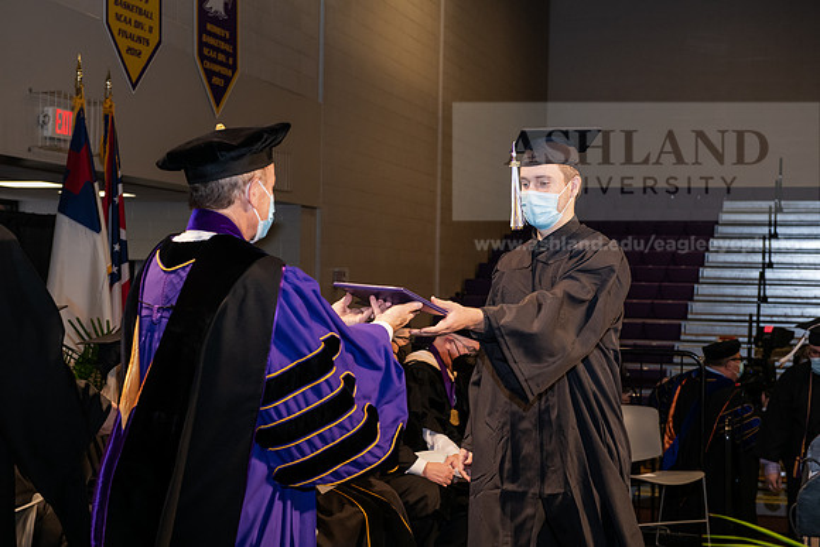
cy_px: 274
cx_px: 410
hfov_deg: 32.4
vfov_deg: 21.9
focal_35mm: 62
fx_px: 1412
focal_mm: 62
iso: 1600
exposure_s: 1/200
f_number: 6.3
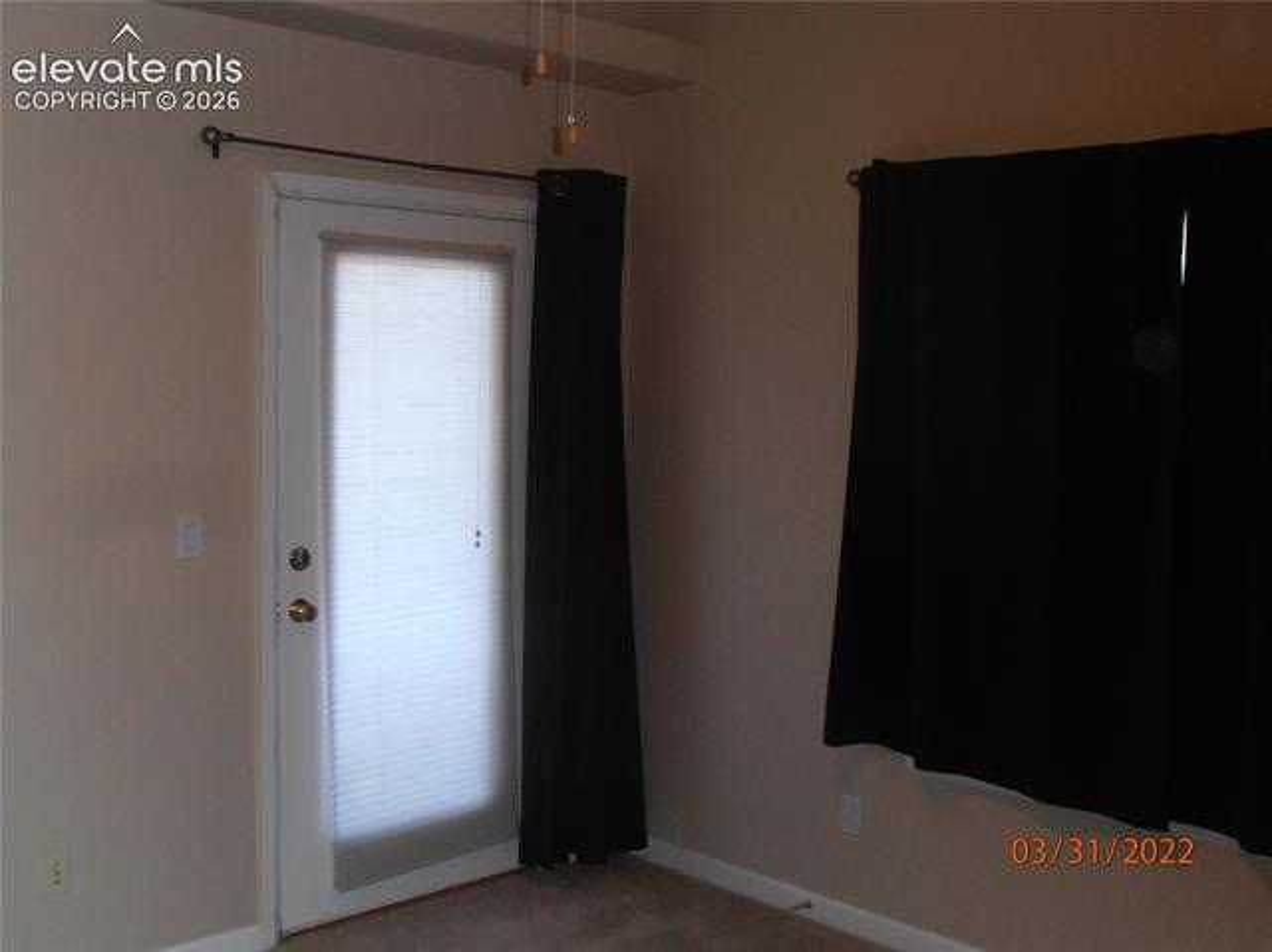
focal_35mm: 44
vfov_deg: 32.8
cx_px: 636
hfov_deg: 43.0
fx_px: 1616
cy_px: 476
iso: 200
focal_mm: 7.87
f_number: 4.2
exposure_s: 1/40
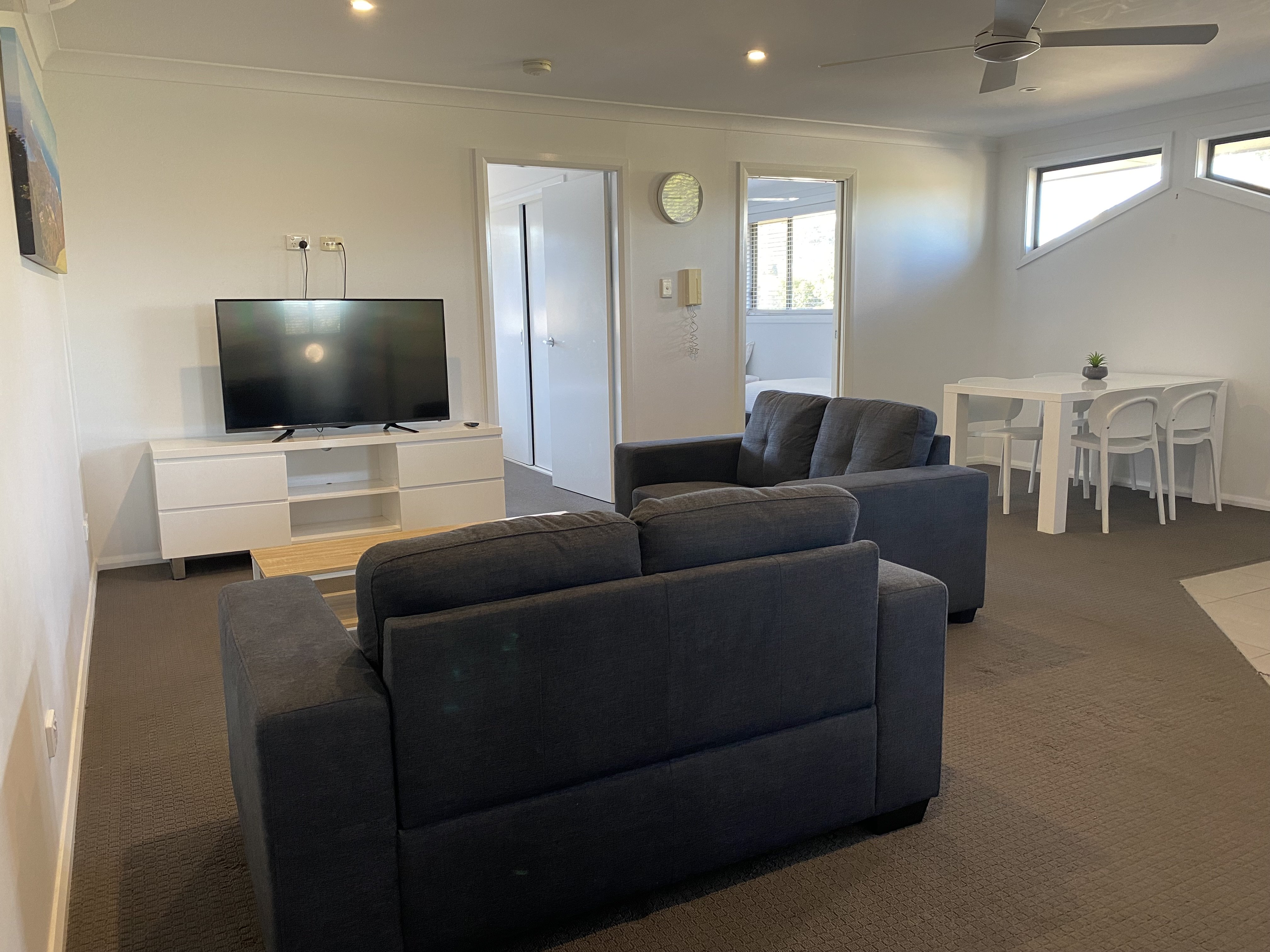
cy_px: 476
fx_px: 954
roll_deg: +1.4
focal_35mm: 26
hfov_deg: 67.3
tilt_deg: -10.0
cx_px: 635
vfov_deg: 53.1
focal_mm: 4.25
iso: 125
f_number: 1.8
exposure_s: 1/50
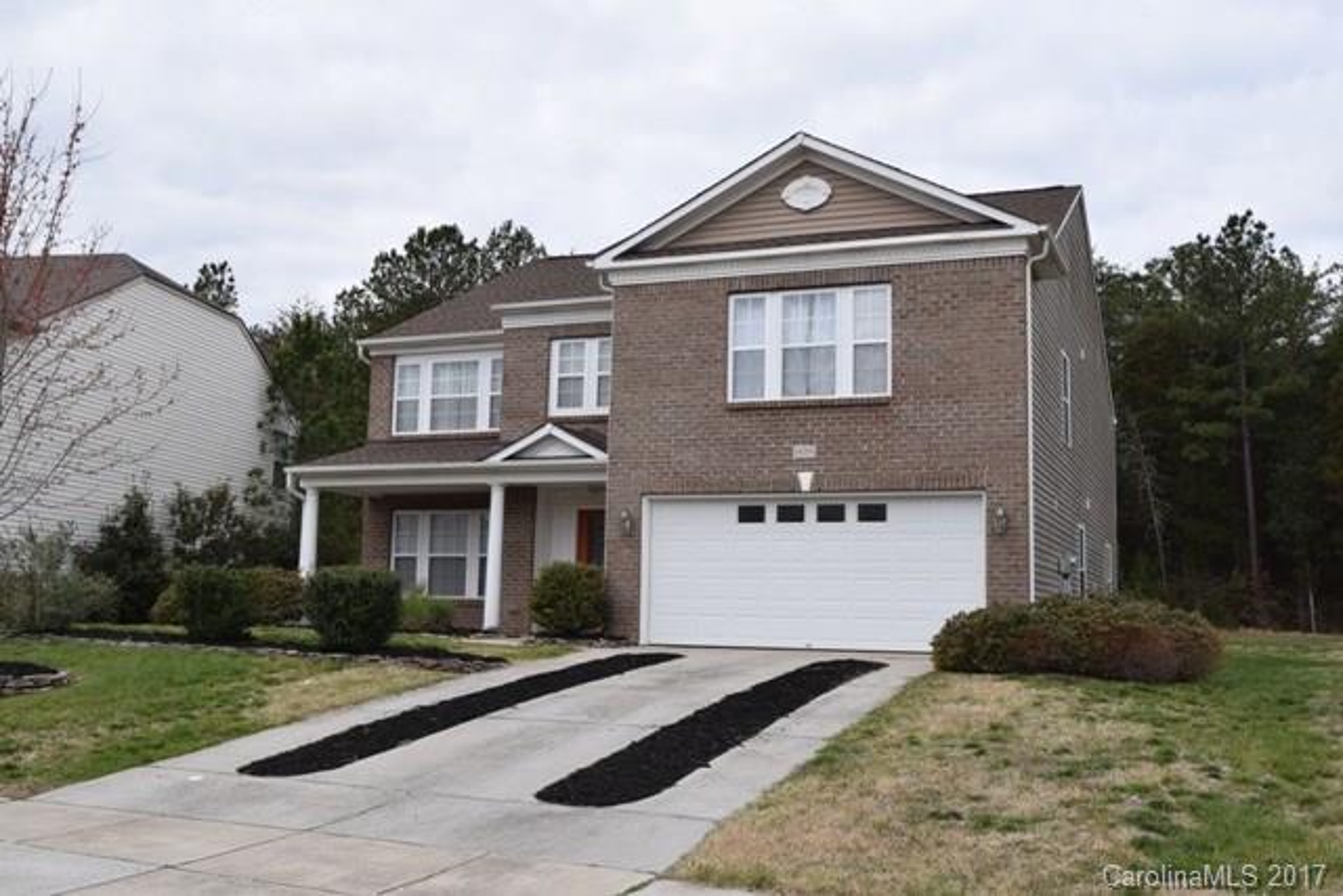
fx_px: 1399
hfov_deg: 51.3
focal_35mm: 38
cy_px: 448
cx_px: 672
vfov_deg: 35.5
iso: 200
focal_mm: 25
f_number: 10
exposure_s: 1/400
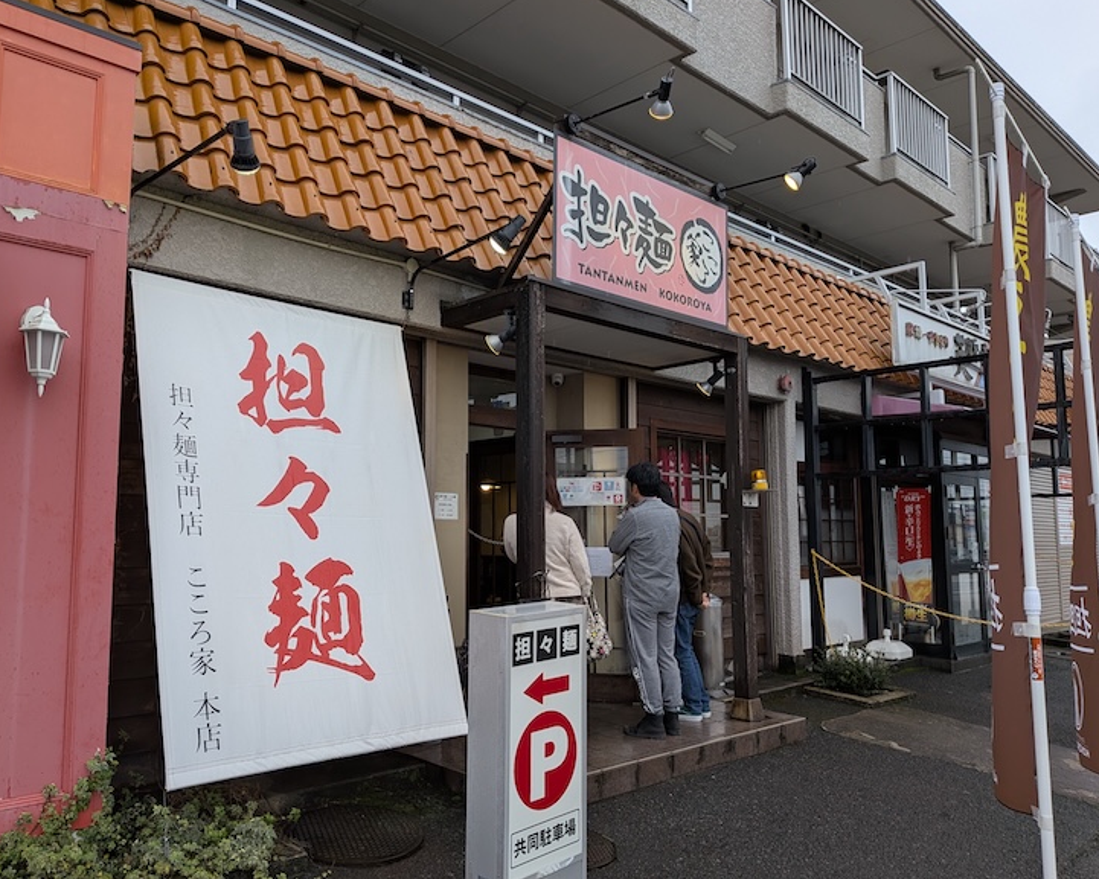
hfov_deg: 65.9
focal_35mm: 26
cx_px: 492
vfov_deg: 54.9
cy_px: 437
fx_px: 846
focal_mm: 4.53
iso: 30
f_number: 1.7
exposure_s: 1/450
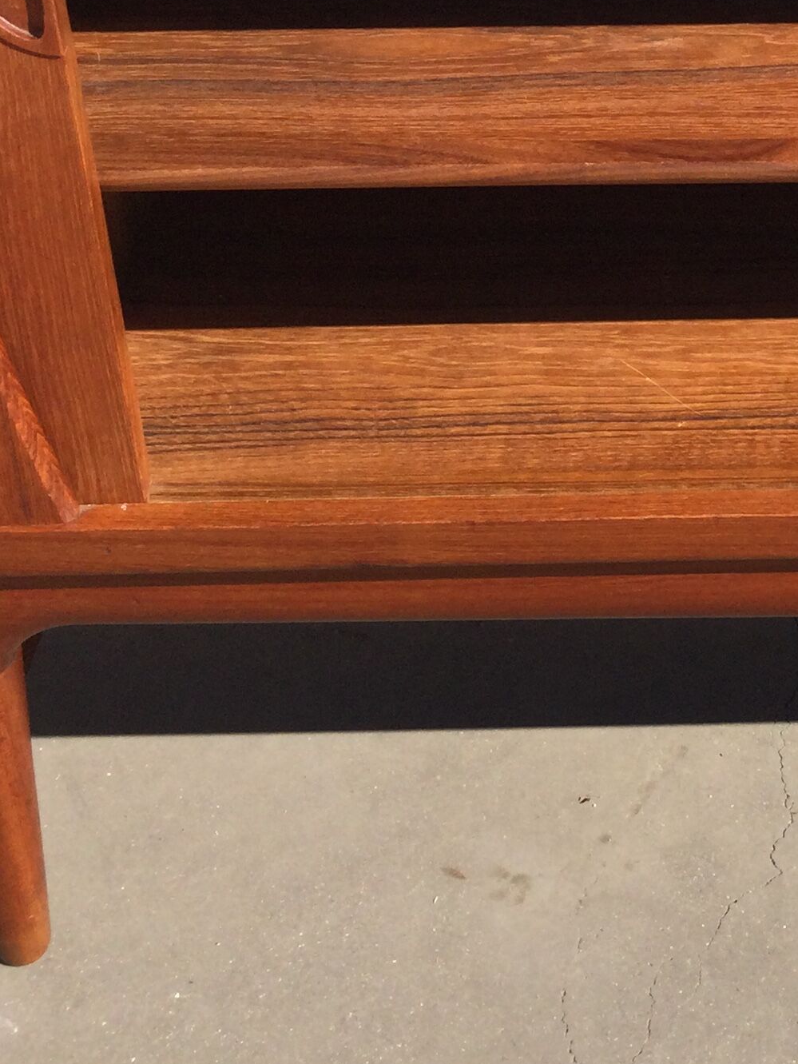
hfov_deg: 18.7
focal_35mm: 76
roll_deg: -1.0
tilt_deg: -32.1
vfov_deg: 24.7
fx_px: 2335
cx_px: 849
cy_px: 52
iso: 25
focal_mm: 3.3
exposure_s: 1/981
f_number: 2.4
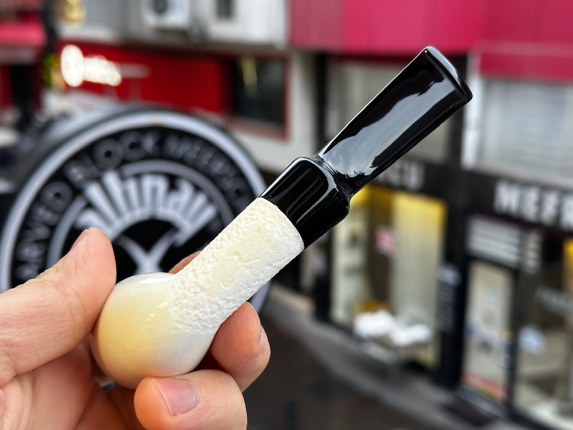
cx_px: 286
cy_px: 215
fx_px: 795
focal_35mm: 48
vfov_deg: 30.3
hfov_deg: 39.7
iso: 125
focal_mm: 6.86
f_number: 1.78
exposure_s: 1/100
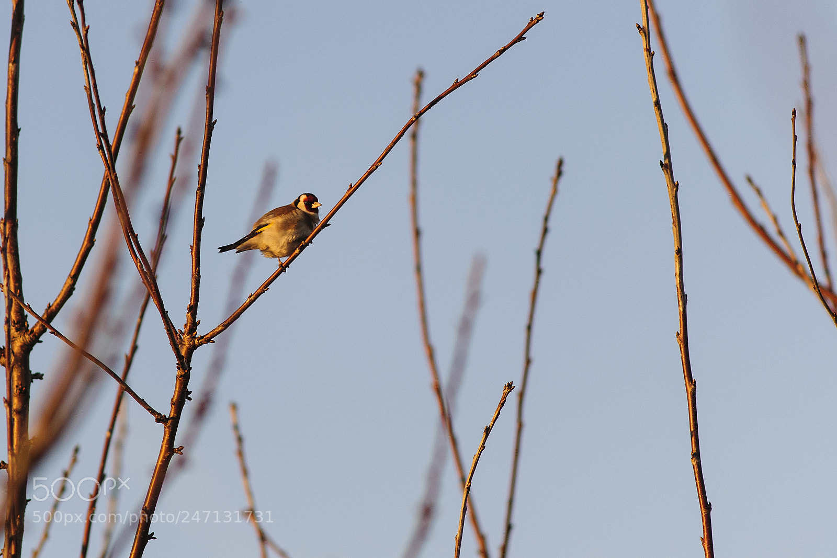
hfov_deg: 6.9
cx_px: 418
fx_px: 6975
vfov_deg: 4.6
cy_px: 279
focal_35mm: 300
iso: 200
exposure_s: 1/1250
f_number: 4
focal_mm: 300
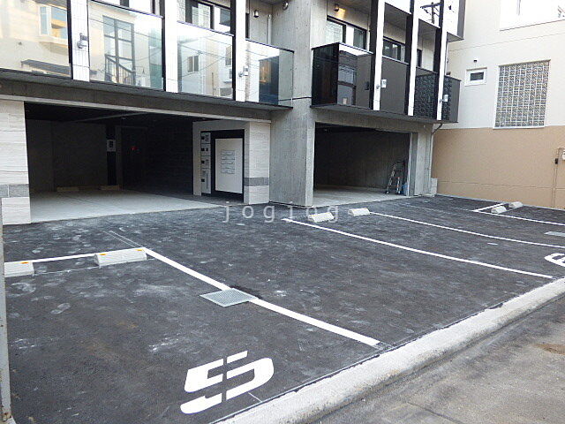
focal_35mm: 25
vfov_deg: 54.9
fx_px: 408
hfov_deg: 69.4
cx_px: 282
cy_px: 212
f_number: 3
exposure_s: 1/60
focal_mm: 4.42
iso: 160
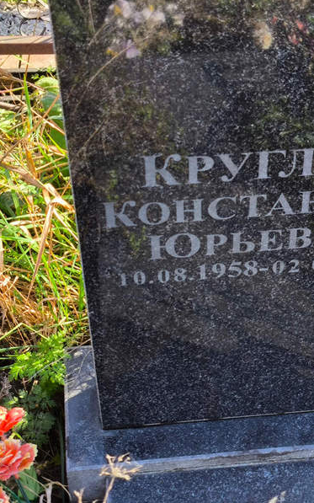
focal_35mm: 71
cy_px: 251
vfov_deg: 29.0
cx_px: 197
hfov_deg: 18.3
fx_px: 972
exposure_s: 1/208
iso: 50
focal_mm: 4.71
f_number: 1.7
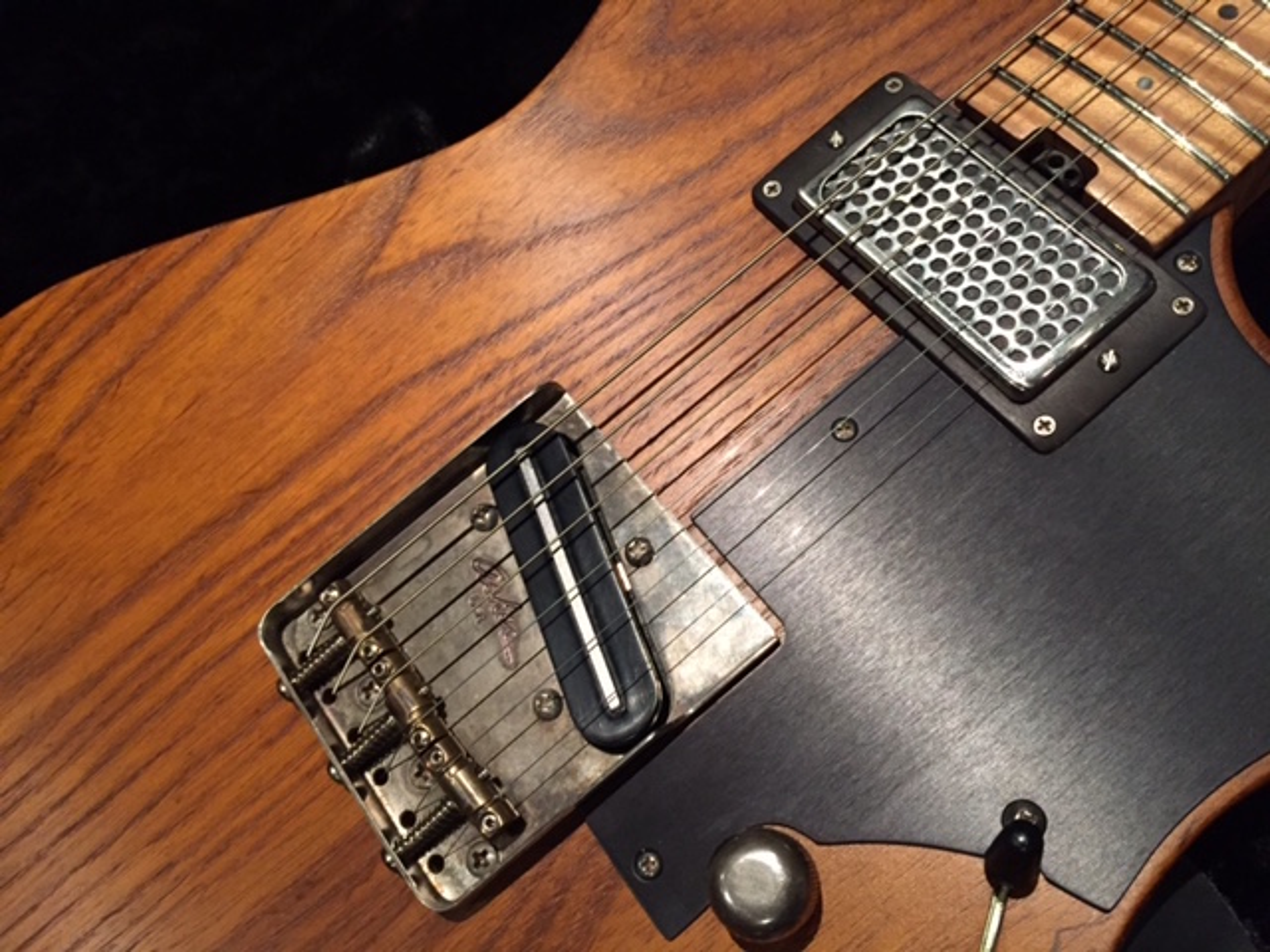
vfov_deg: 48.2
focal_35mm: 29
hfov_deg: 61.7
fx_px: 1064
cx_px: 635
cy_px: 476
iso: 250
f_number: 2.2
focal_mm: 4.15
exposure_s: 1/15
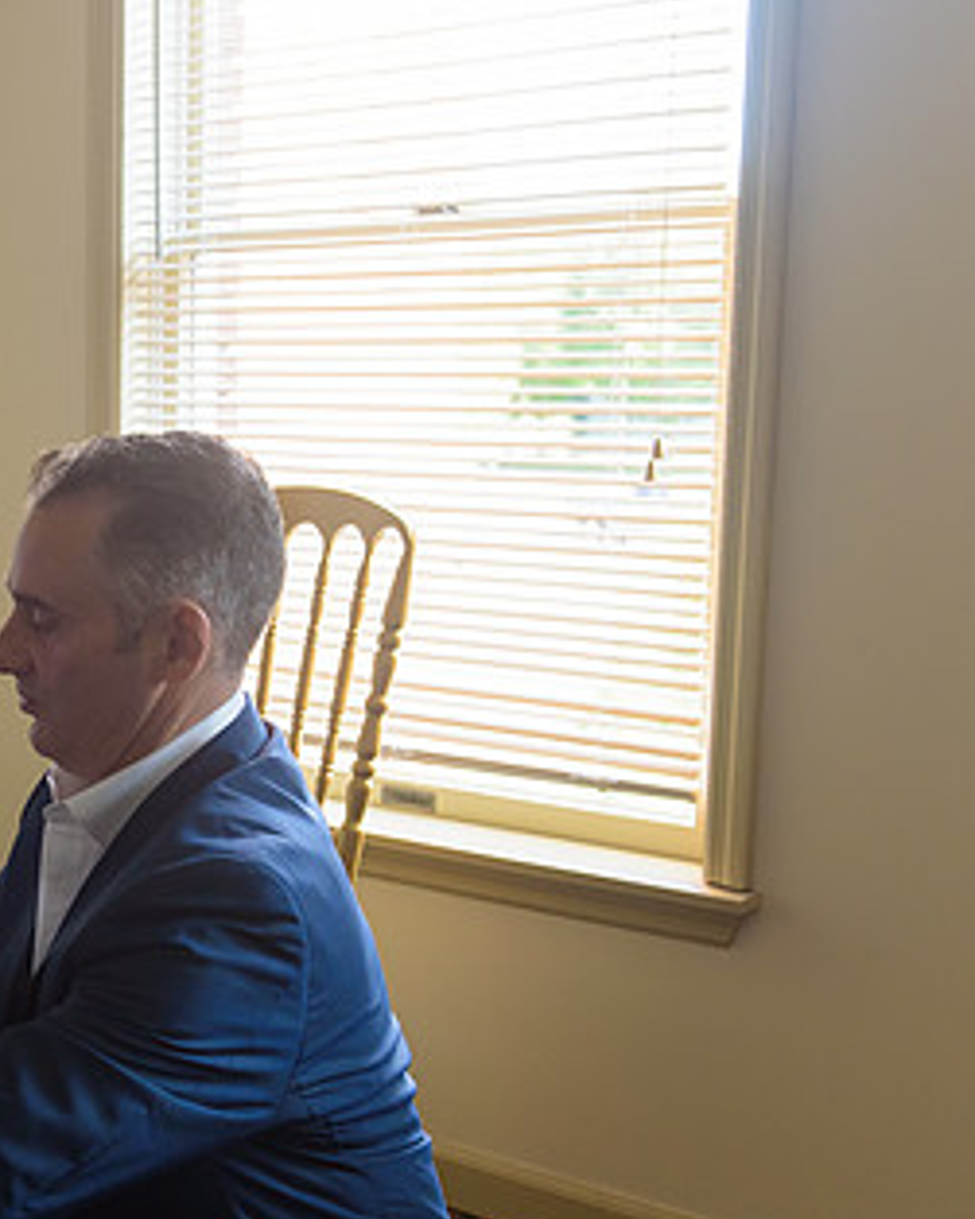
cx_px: 4
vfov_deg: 31.9
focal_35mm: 59
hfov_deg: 24.6
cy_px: 716
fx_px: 2129
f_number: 3.2
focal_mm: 34
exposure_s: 1/125
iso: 640
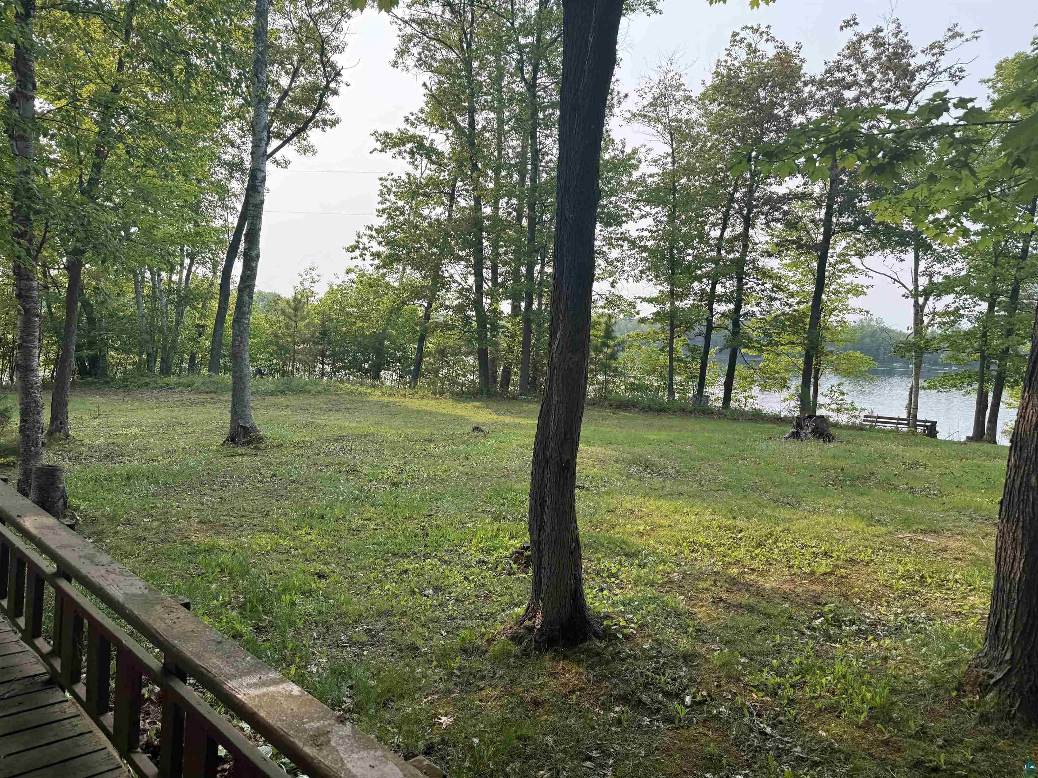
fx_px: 720
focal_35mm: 24
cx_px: 519
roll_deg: -3.7
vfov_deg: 56.8
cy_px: 389
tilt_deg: -2.1
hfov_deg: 71.6
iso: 80
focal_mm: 6.76
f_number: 1.78
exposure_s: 1/1018
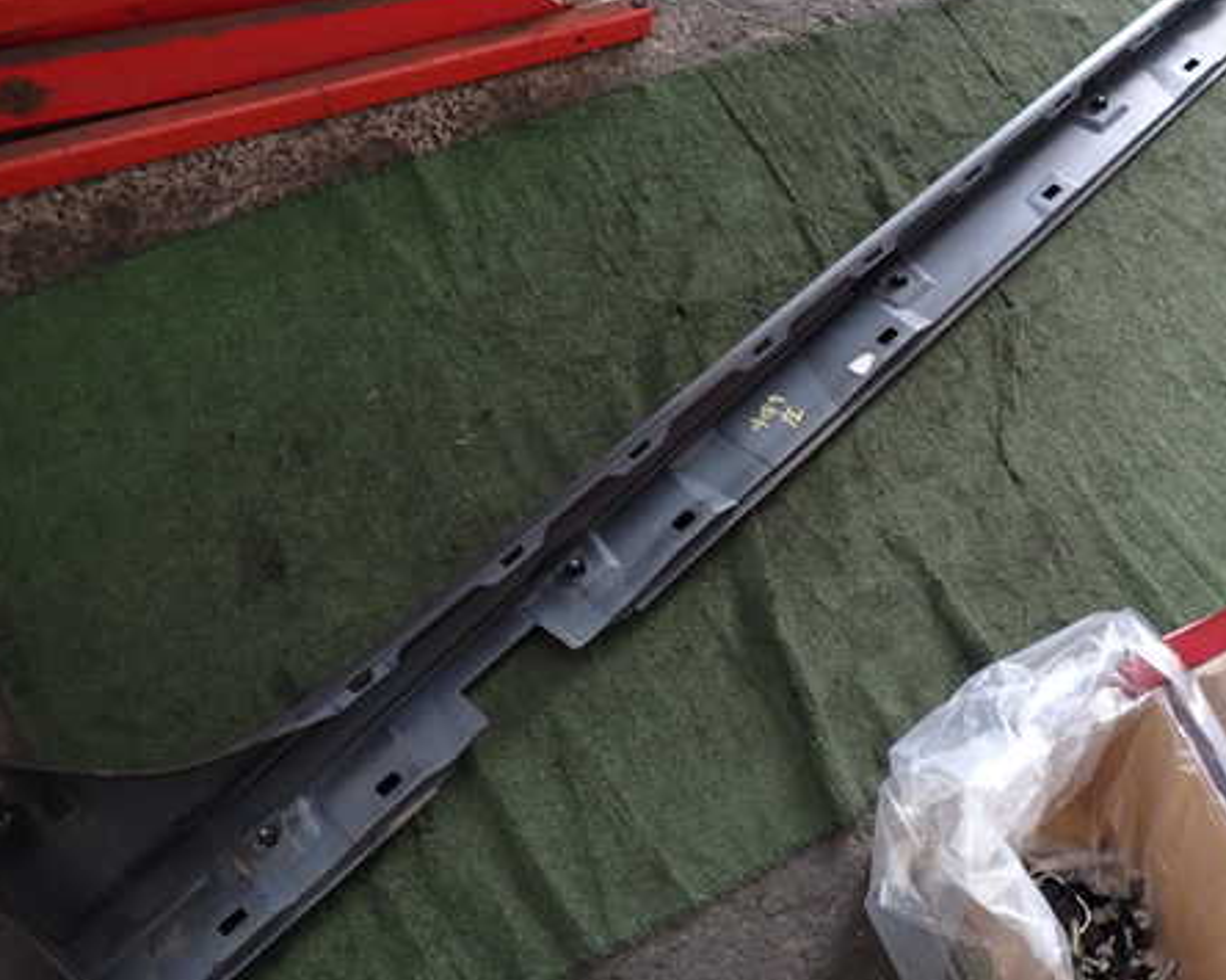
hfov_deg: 54.2
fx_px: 1197
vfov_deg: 44.5
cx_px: 665
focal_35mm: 33
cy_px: 497
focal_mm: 4.5
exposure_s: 1/40
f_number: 2
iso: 200
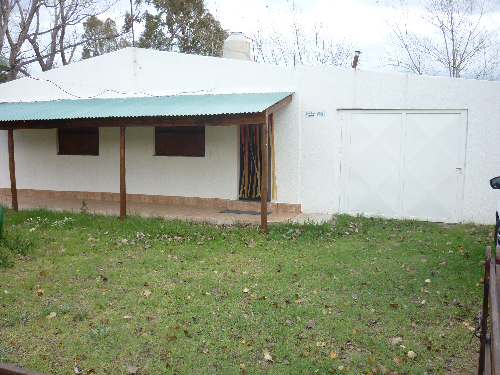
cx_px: 250
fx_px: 477
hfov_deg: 55.4
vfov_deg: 42.9
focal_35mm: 33
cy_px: 188
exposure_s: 1/200
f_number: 2.8
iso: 80
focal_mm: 5.5
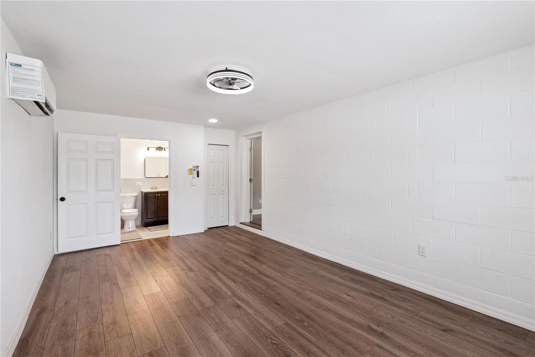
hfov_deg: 96.7
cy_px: 178
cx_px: 268
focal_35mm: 16
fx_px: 238
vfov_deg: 73.7
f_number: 9
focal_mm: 16
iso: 400
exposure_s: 1/125
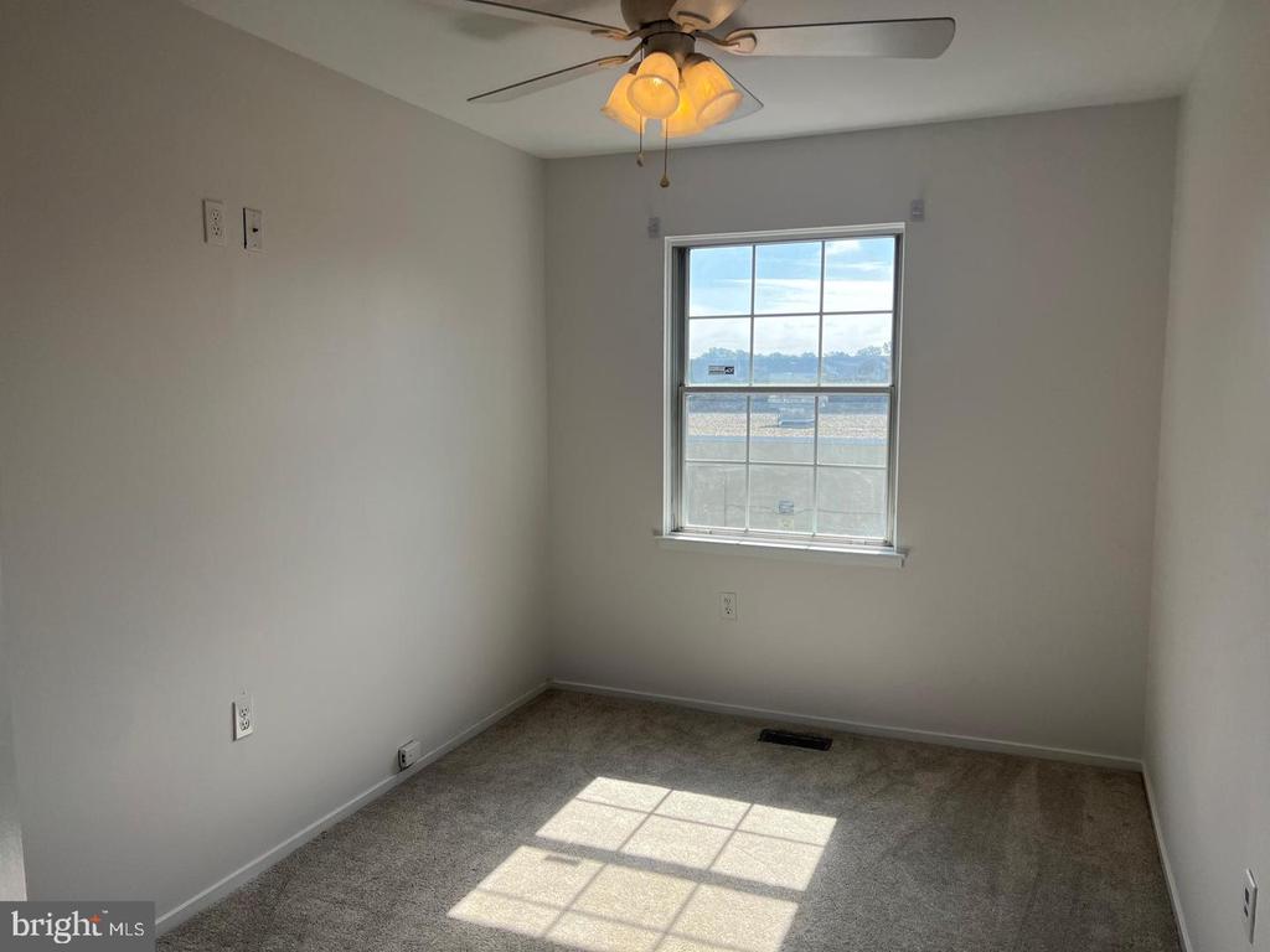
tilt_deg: -6.3
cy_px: 476
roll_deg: +0.1
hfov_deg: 67.3
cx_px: 635
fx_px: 954
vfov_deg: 53.1
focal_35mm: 26
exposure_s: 1/1147
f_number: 1.5
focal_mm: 5.7
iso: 50
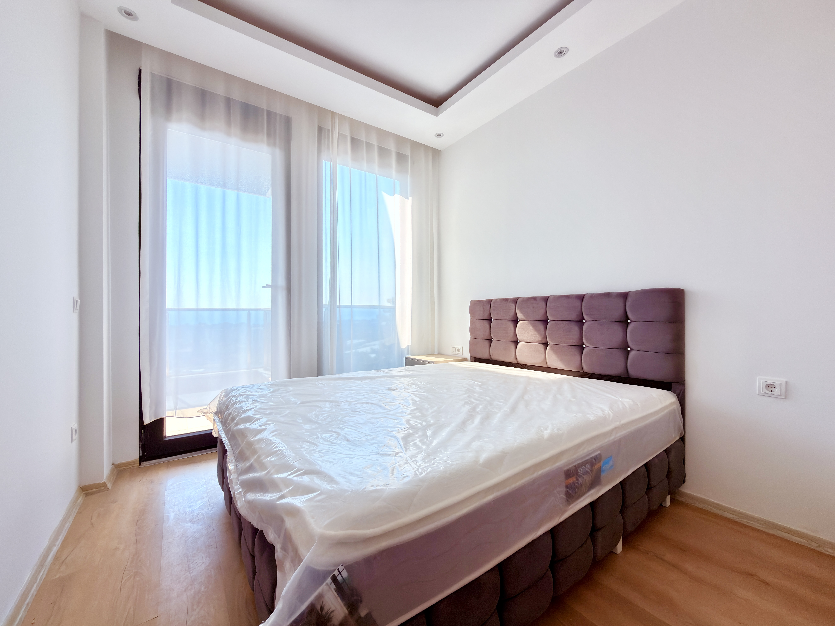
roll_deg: +0.8
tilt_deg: +0.3
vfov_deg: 85.7
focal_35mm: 14
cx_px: 418
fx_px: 338
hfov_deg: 102.1
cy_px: 313
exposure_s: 1/189
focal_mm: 2.22
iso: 32
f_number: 2.2
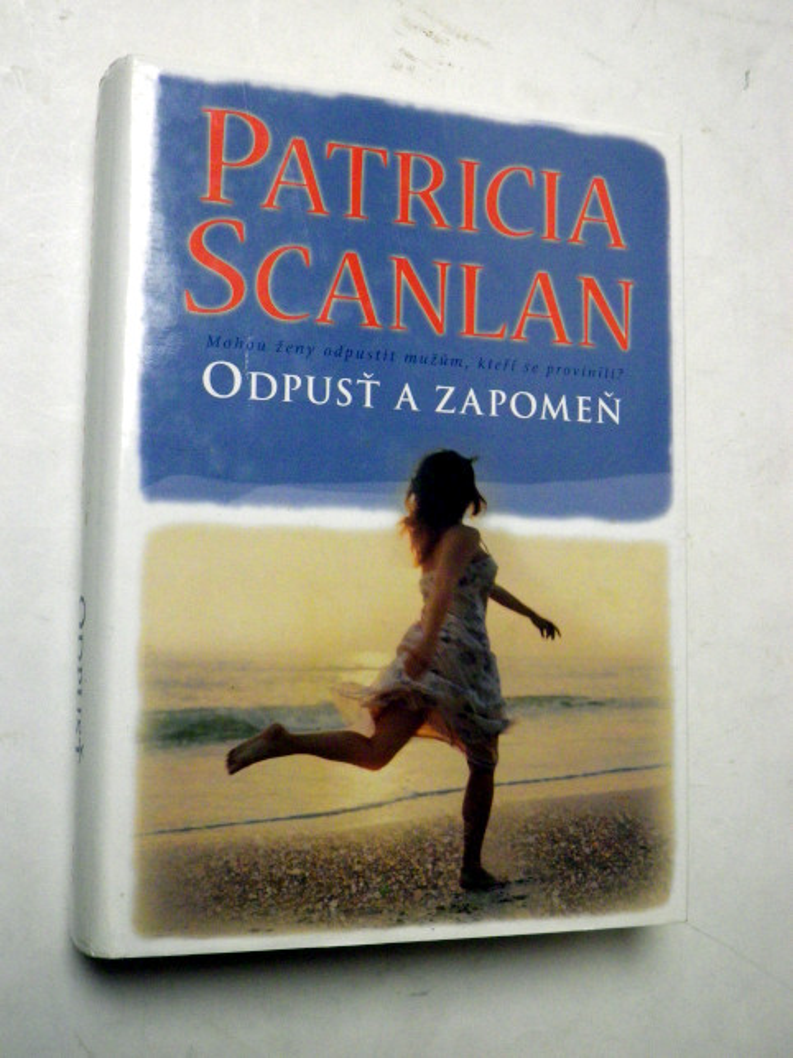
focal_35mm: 41
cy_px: 529
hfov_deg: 35.1
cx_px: 396
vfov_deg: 45.8
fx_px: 1253
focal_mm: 7.3
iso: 400
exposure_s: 1/50
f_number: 3.9
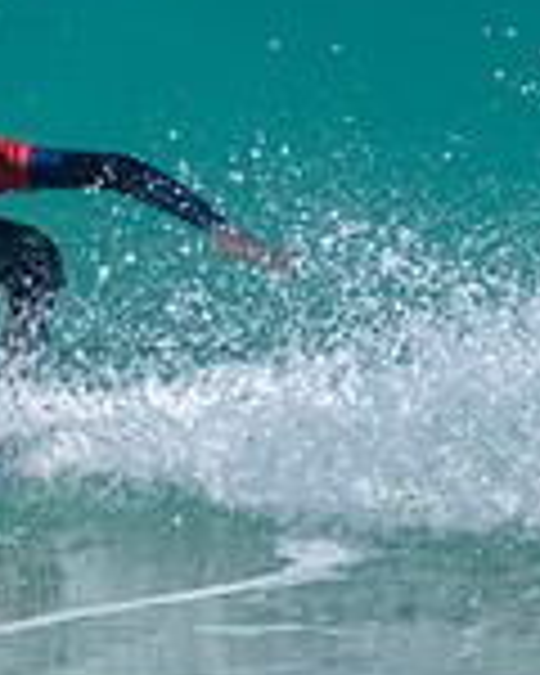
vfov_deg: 0.5
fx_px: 79450
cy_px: -5
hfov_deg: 0.4
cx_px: -270
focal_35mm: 3977
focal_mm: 800
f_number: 6.3
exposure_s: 1/2000
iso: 360
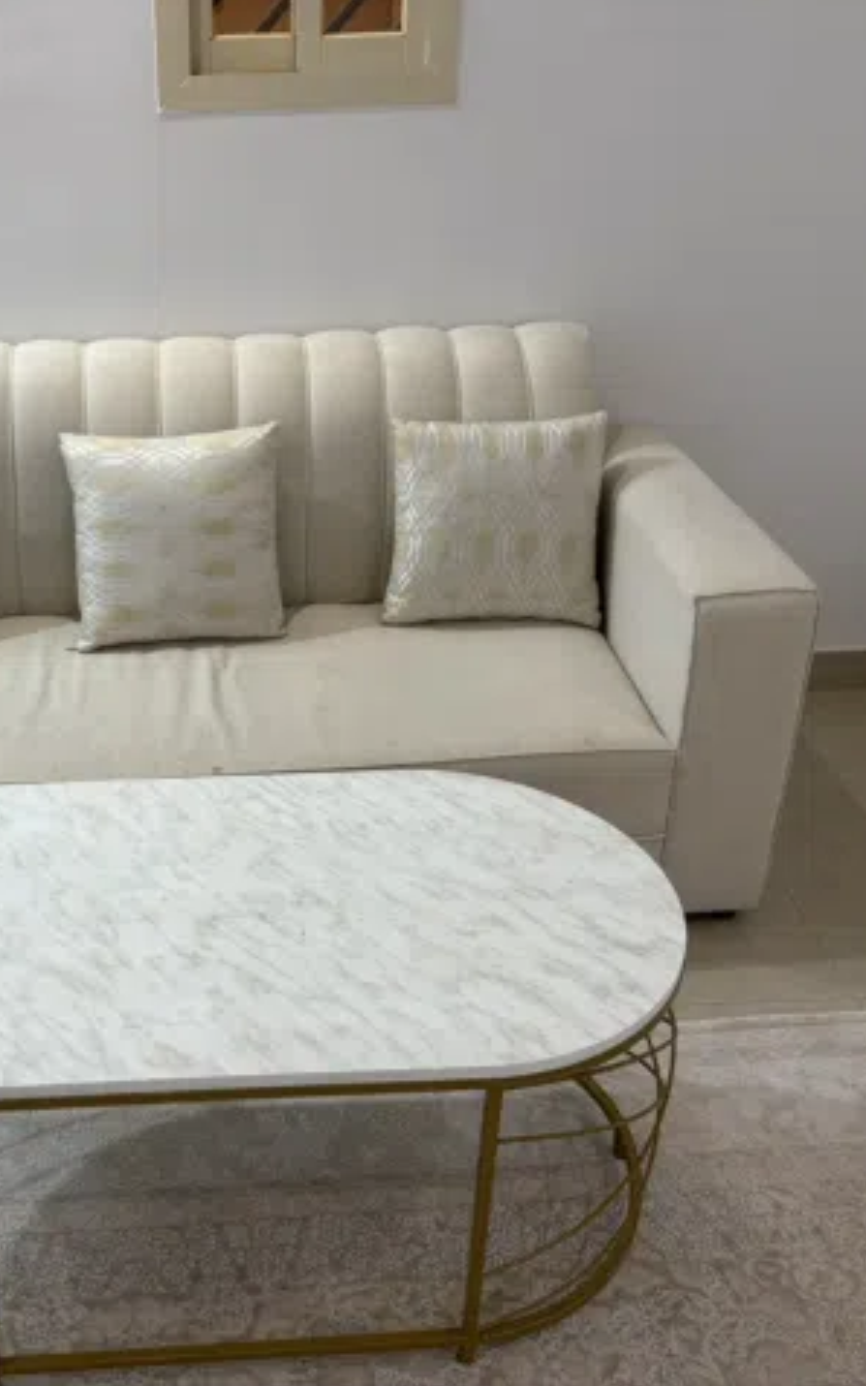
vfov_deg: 52.8
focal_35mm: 37
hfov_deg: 33.7
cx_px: 212
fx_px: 1398
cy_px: 692
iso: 80
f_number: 1.6
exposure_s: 1/60
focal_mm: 5.96
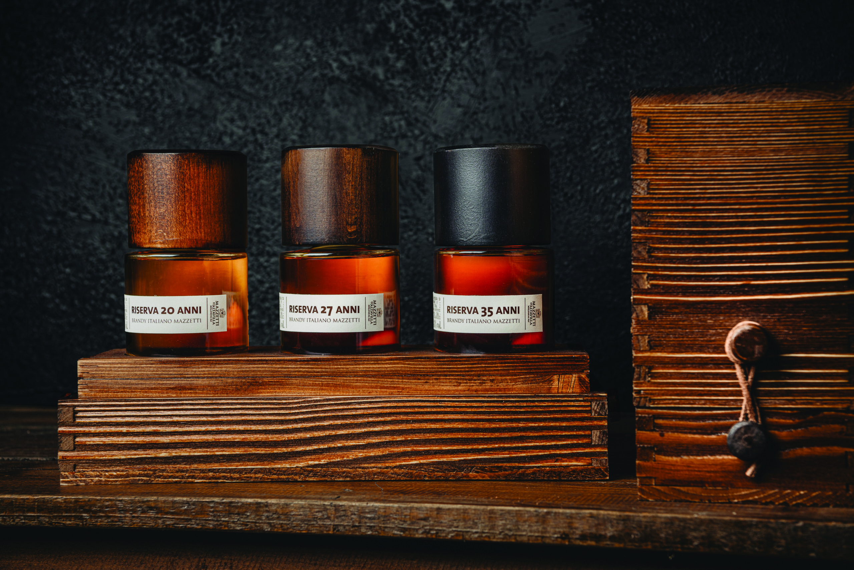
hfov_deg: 31.0
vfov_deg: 20.9
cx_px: 427
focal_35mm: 65
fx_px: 1542
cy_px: 285
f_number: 7.1
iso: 64
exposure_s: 1/125
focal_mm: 65
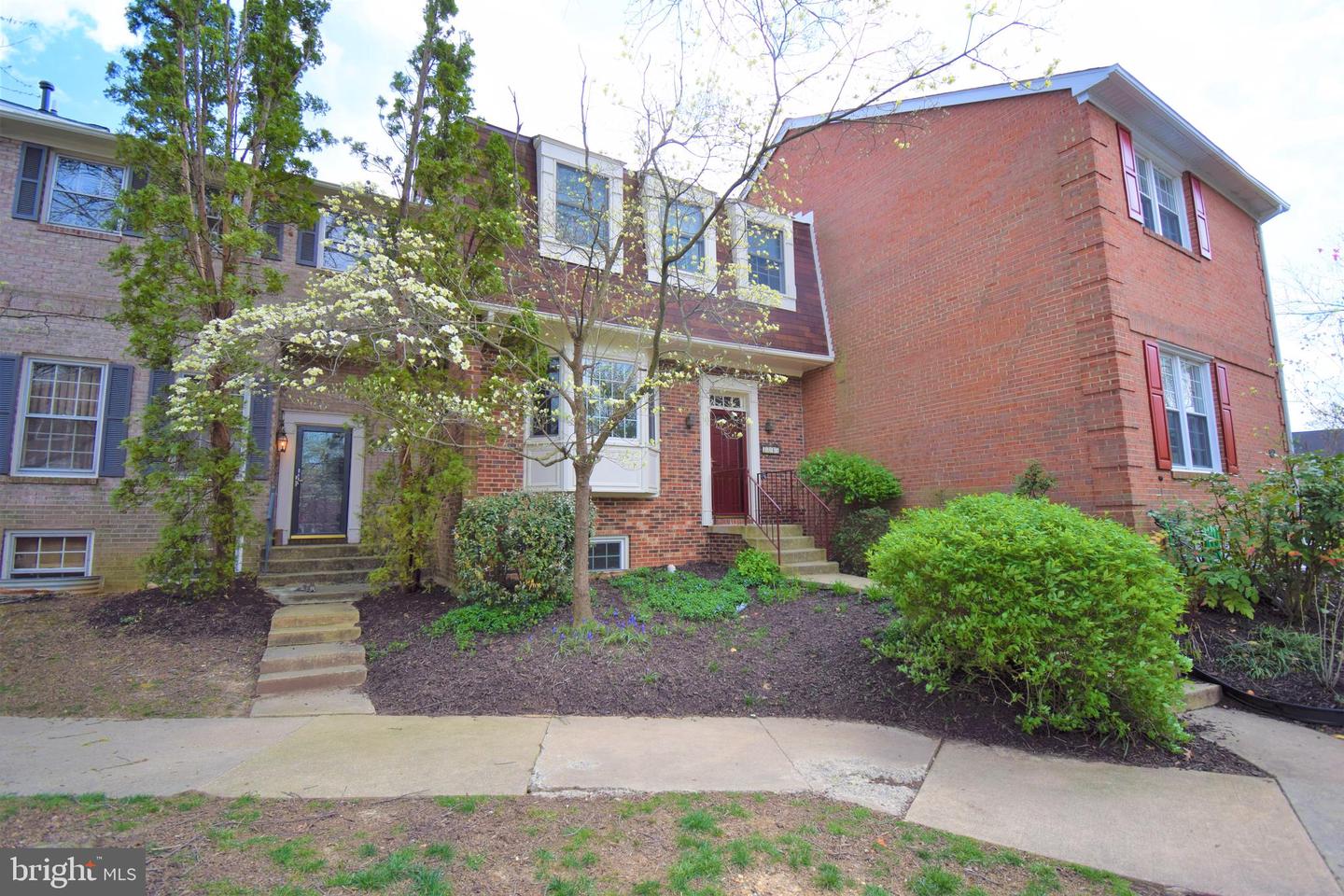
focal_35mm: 15
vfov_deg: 77.3
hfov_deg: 100.4
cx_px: 672
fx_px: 560
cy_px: 448
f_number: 4.5
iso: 100
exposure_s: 1/320
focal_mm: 10
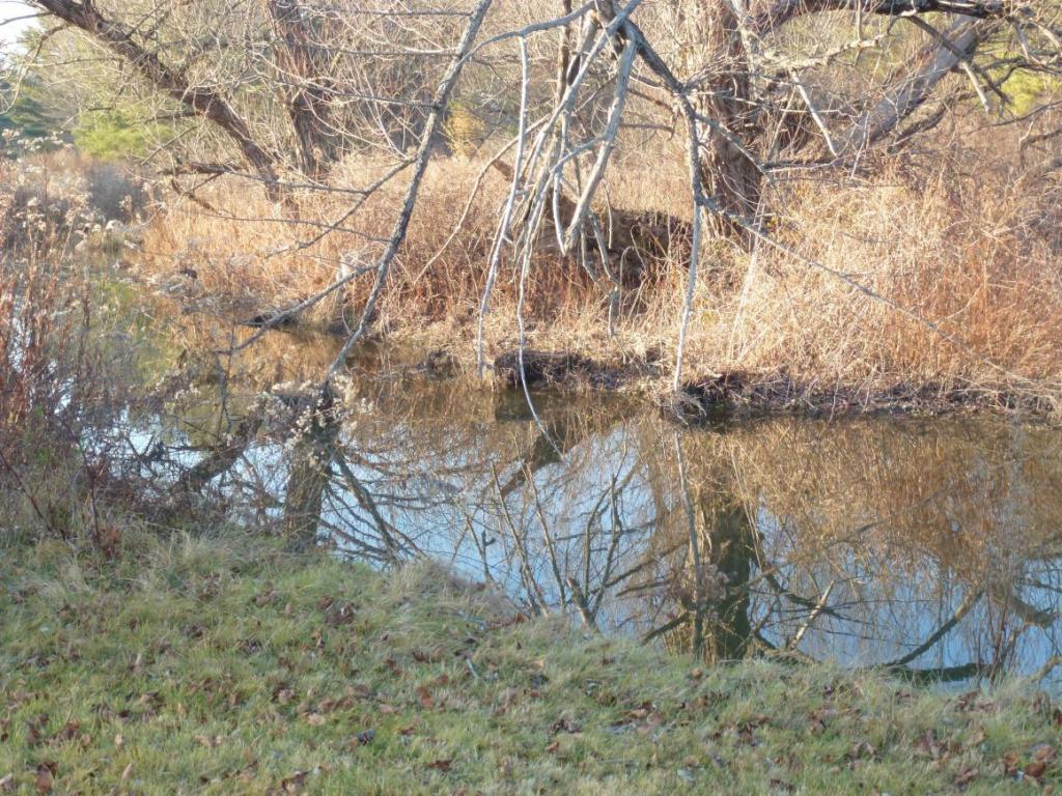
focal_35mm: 52
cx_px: 531
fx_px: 1595
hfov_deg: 36.8
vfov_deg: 28.0
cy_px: 398
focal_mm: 9.4
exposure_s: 1/60
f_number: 4.3
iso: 100
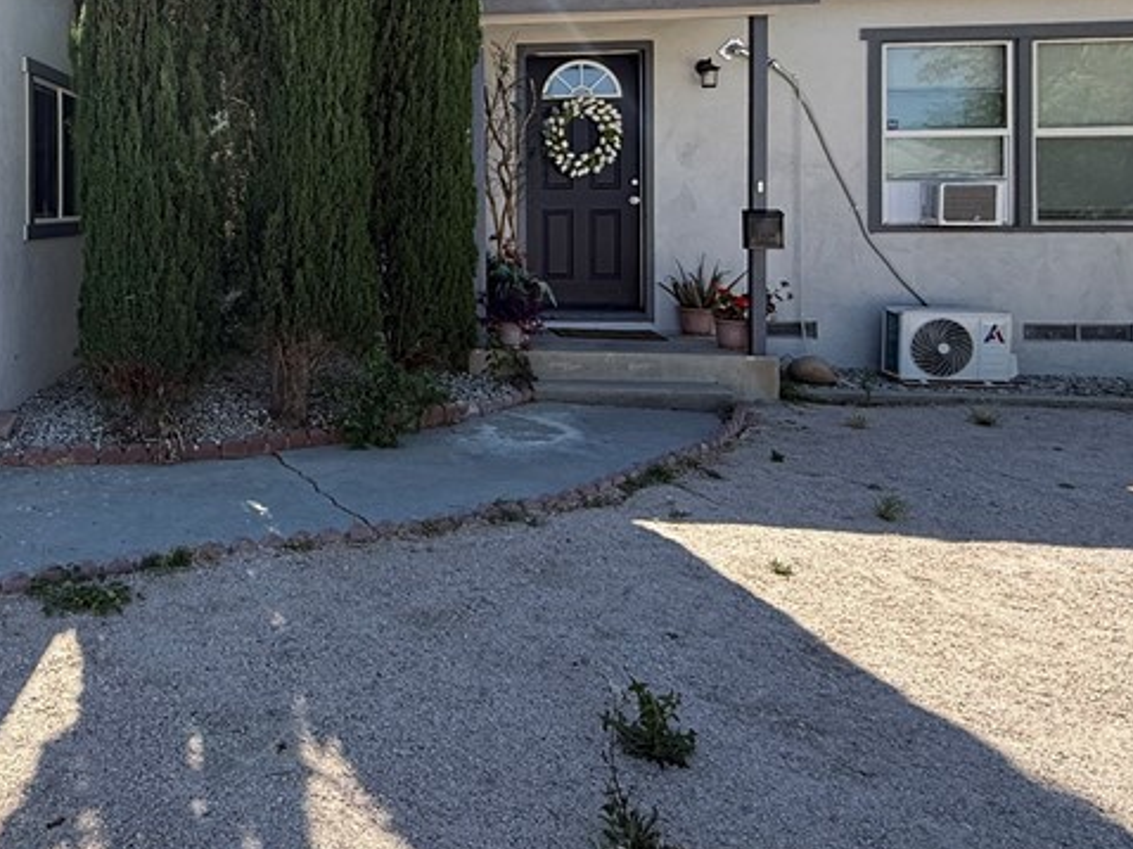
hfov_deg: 55.2
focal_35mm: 30
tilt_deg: +0.6
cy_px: 199
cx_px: 206
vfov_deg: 45.0
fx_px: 981
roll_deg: -0.3
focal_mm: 2.22
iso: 64
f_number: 2.2
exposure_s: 1/876
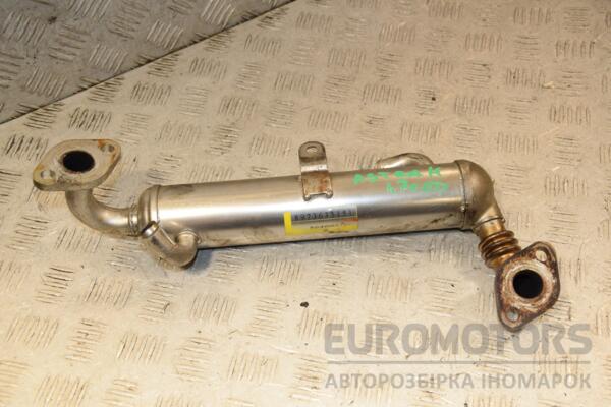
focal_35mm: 48
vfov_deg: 28.1
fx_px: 815
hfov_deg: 41.1
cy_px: 204
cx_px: 306
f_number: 6.3
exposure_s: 1/200
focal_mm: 32
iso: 800
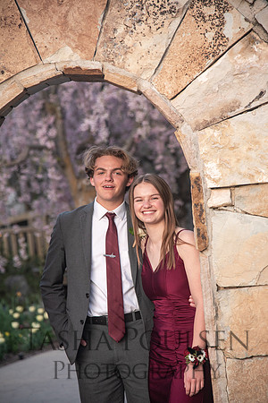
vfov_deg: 17.1
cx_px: 134
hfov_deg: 11.4
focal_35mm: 120
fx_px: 1340
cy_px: 202
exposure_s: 1/125
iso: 500
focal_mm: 120
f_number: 4.5
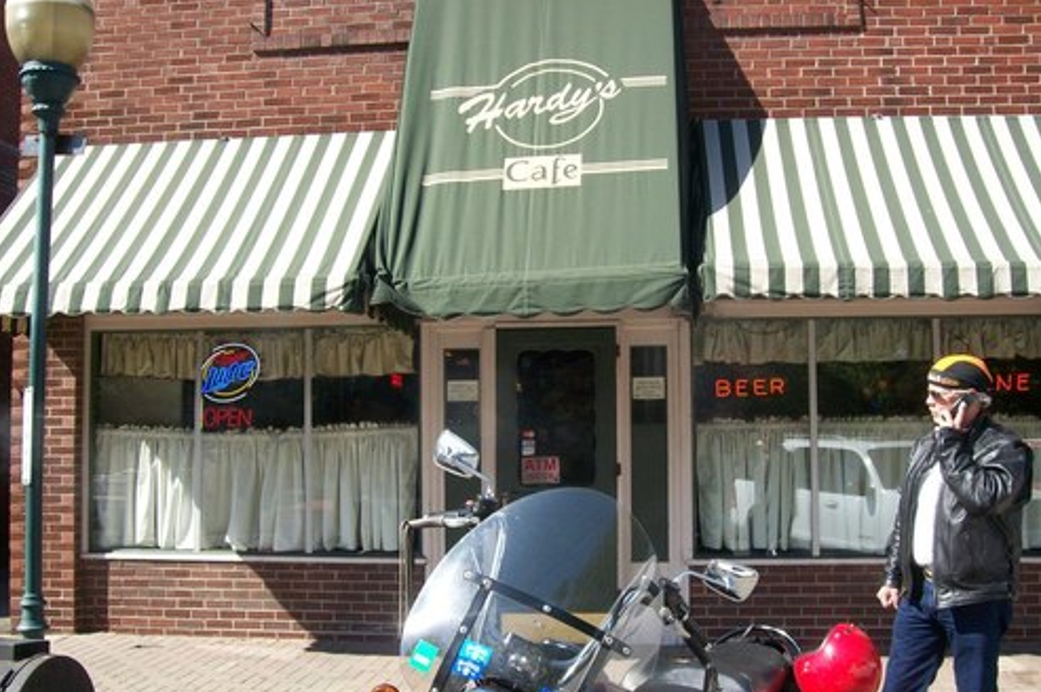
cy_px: 391
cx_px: 519
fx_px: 1098
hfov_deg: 50.7
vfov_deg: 35.0
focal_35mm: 38
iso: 80
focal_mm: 6
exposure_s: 1/267
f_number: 4.8
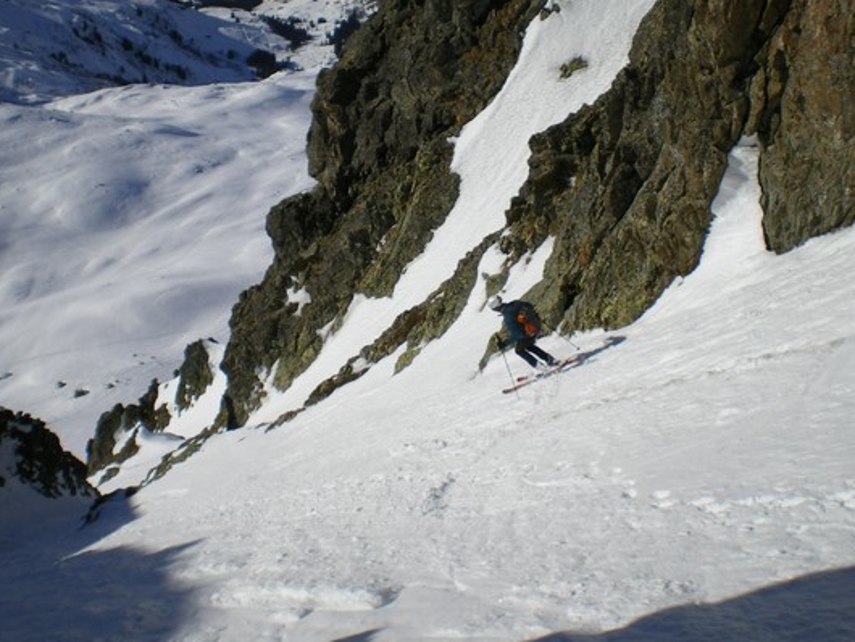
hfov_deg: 43.8
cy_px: 334
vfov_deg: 33.6
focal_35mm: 43
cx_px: 408
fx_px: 1063
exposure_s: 1/1000
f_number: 4.6
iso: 64
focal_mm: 6.3
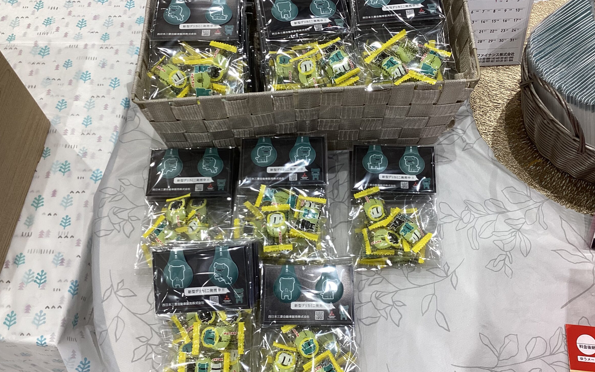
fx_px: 584
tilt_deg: -62.7
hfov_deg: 54.0
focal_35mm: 36
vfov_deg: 35.3
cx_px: 311
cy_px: 196
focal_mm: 3.3
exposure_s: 1/120
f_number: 2.4
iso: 64
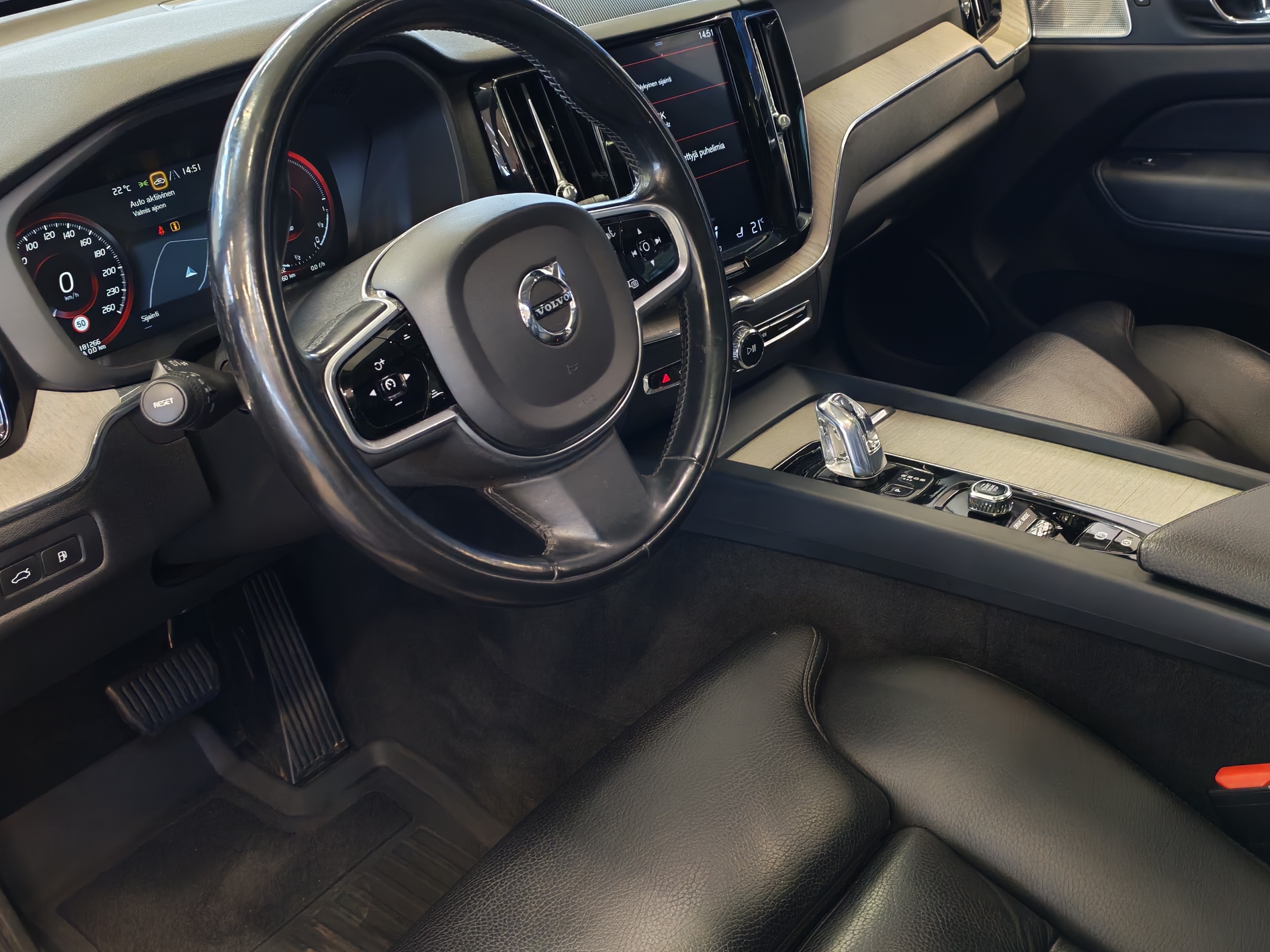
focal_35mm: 40
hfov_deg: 46.8
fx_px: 1467
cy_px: 394
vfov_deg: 35.9
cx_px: 663
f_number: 1.9
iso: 809
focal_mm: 6.12
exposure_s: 1/50
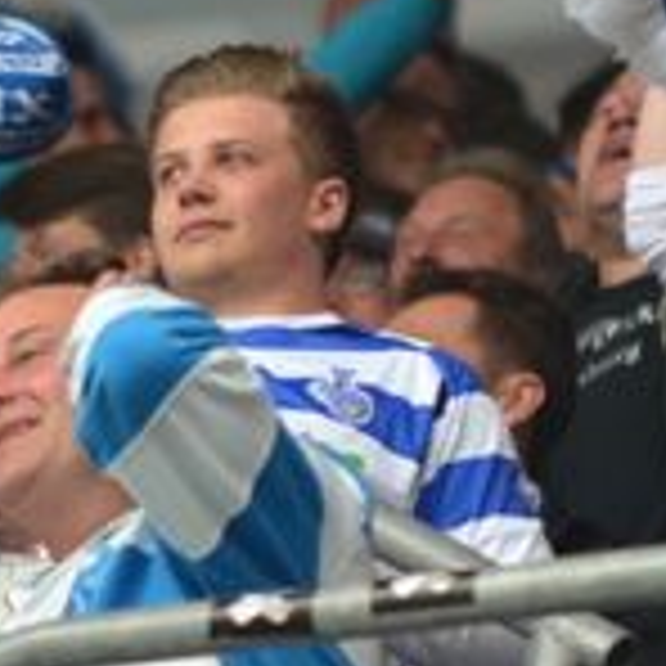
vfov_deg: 1.8
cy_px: 639
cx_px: -86
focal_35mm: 979
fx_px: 21310
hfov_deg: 1.8
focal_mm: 200
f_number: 2.8
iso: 800
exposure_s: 1/800
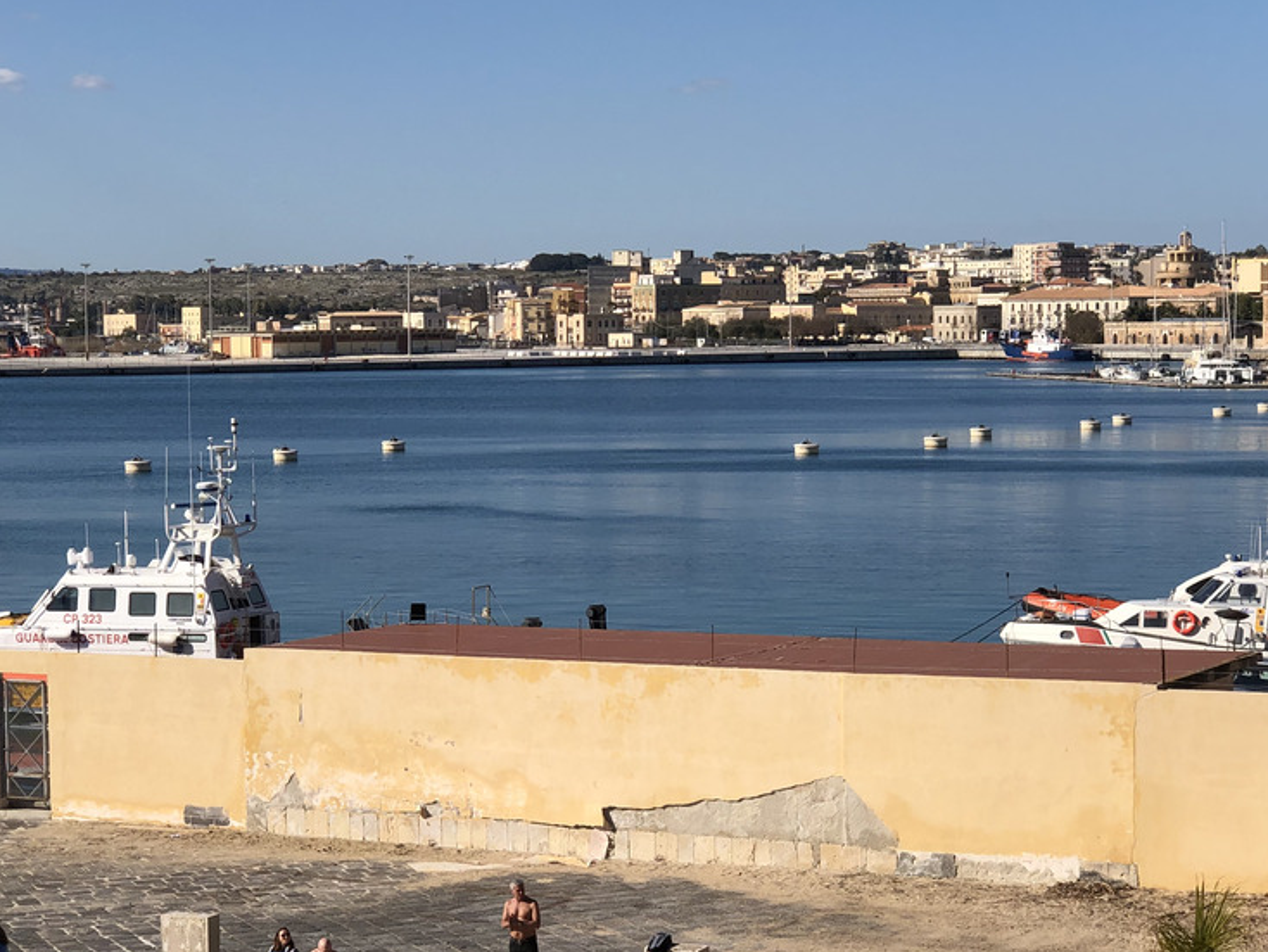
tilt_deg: -6.3
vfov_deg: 17.3
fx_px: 3115
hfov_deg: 23.0
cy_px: 603
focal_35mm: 85
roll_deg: +1.4
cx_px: 636
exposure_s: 1/1779
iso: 16
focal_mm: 6
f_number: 2.4
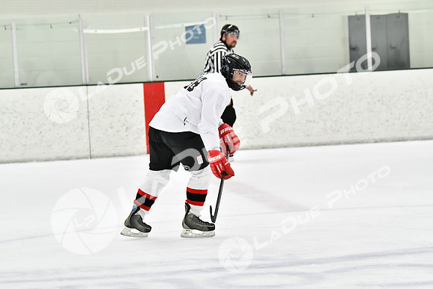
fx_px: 1841
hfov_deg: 13.4
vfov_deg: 9.0
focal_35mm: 153
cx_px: 216
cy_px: 144
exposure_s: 1/1600
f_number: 2.8
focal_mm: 102
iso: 6400
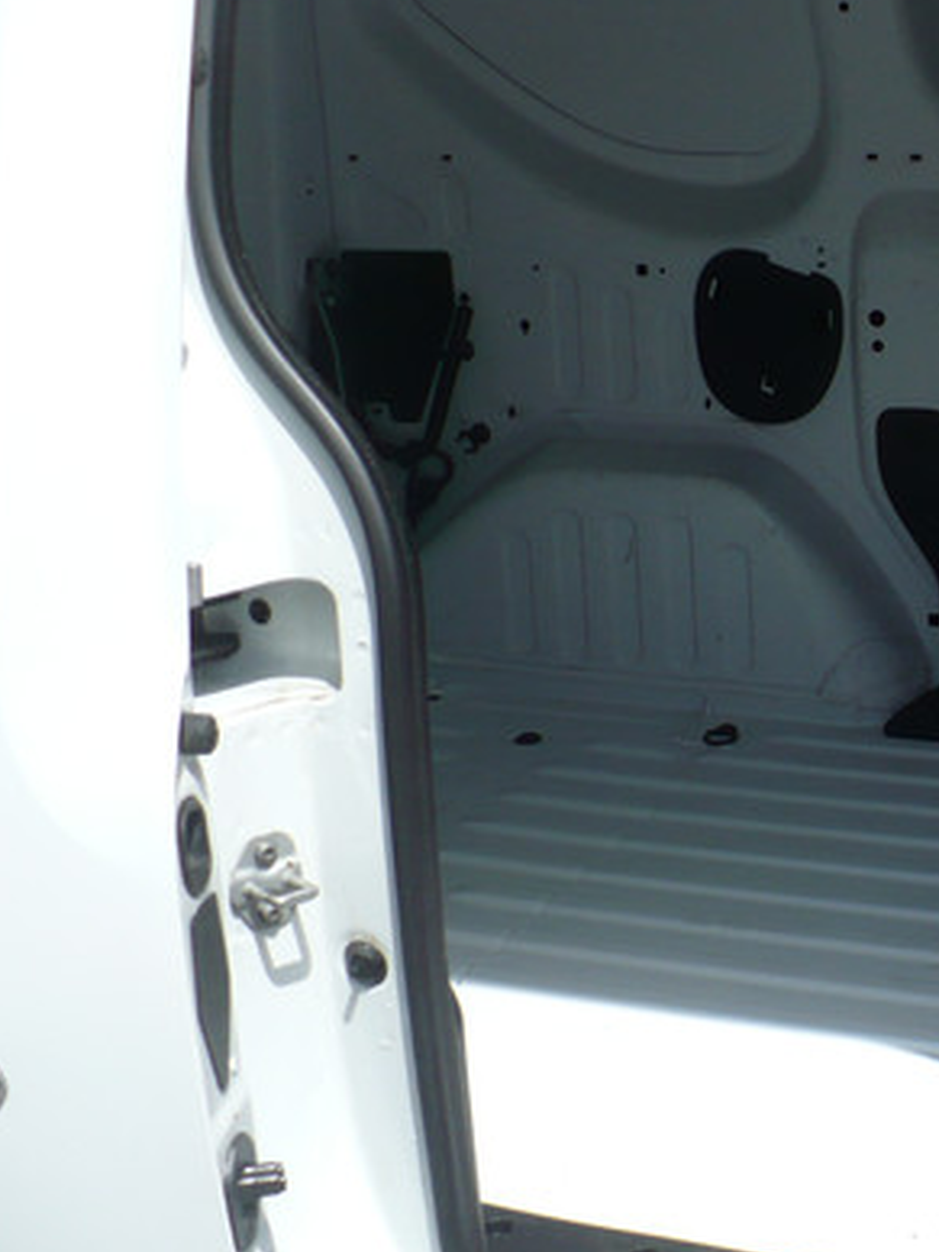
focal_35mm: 61
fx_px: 2206
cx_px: 965
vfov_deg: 31.7
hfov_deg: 22.9
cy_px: 620
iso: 100
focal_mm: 6.1
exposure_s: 1/1300
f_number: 2.8
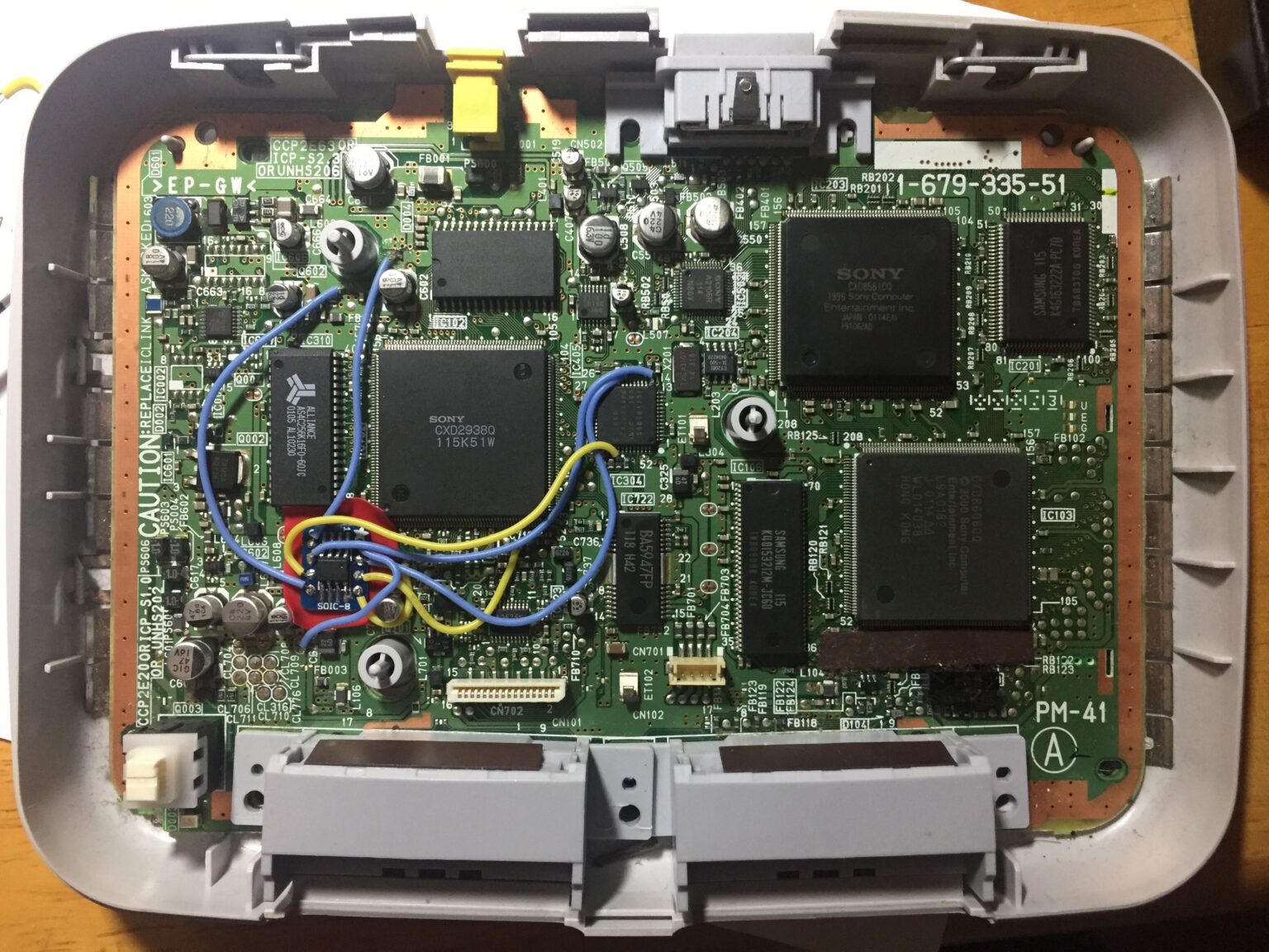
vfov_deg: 48.2
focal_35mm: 29
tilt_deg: -89.1
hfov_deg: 61.7
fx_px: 1063
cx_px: 634
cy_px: 476
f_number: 2.2
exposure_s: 1/30
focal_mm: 4.15
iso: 160
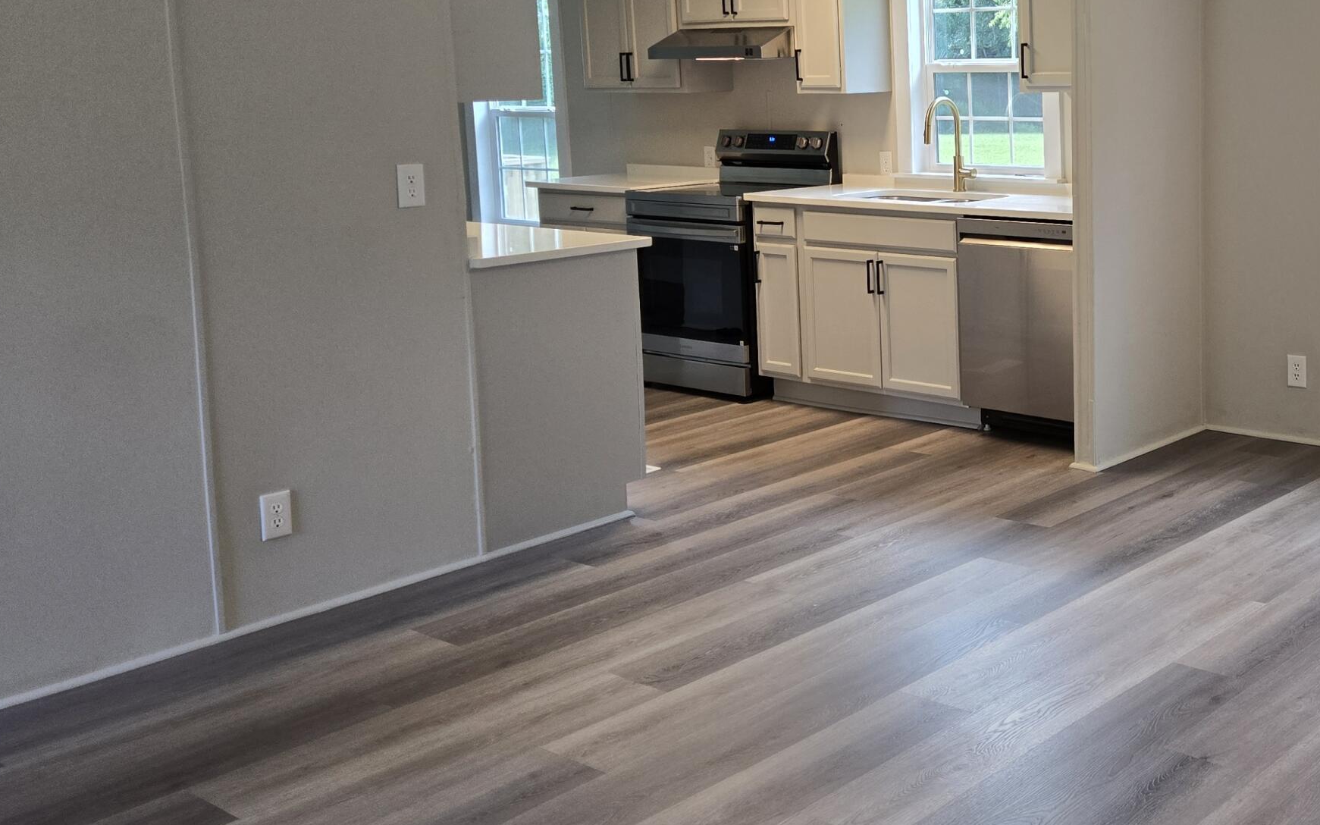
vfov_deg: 30.1
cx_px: 1065
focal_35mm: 42
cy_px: 227
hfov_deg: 44.8
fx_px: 1511
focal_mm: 5.4
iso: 125
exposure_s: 1/120
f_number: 1.8
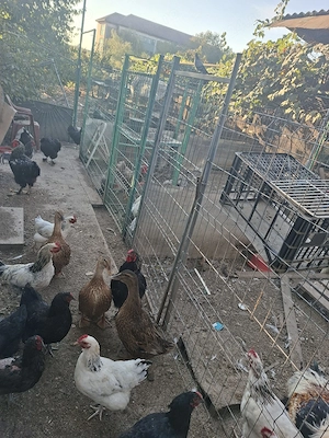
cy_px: 219
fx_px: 291
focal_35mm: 23
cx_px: 164
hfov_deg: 58.9
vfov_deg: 73.9
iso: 50
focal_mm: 5.54
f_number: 1.8
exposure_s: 1/204
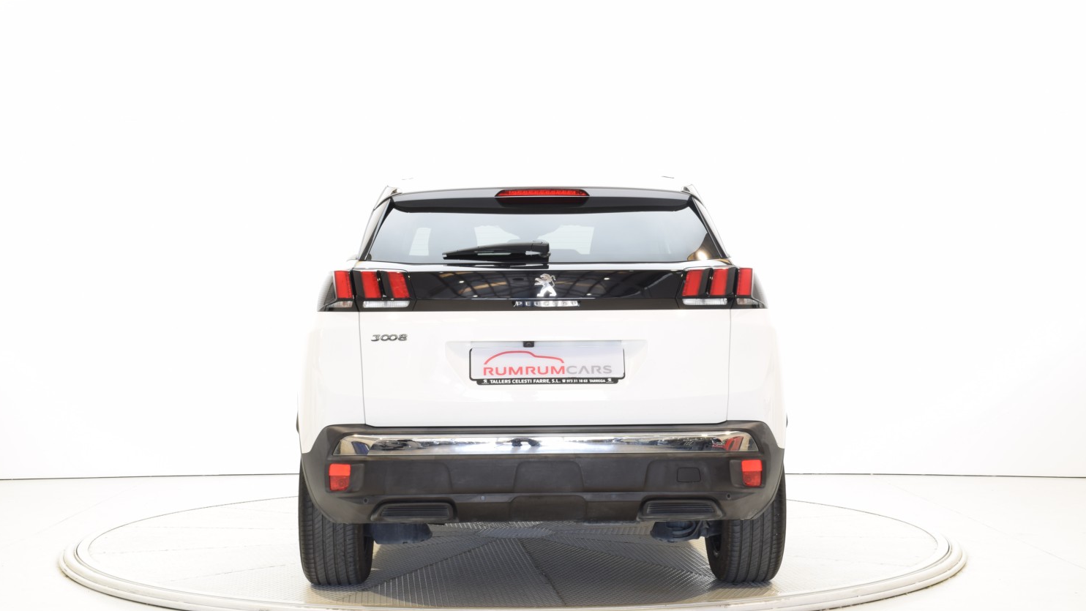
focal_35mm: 54
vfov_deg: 22.2
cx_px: 539
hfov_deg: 38.5
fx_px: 1555
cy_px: 348
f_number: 16
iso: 100
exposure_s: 1
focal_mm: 34
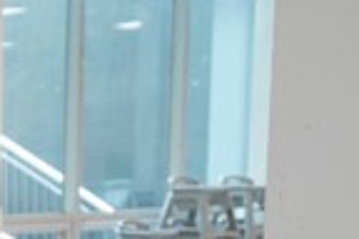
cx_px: -469
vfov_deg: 6.1
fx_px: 2124
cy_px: 650
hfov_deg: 8.8
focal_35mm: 213
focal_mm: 34
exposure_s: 1/160
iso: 1250
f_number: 4
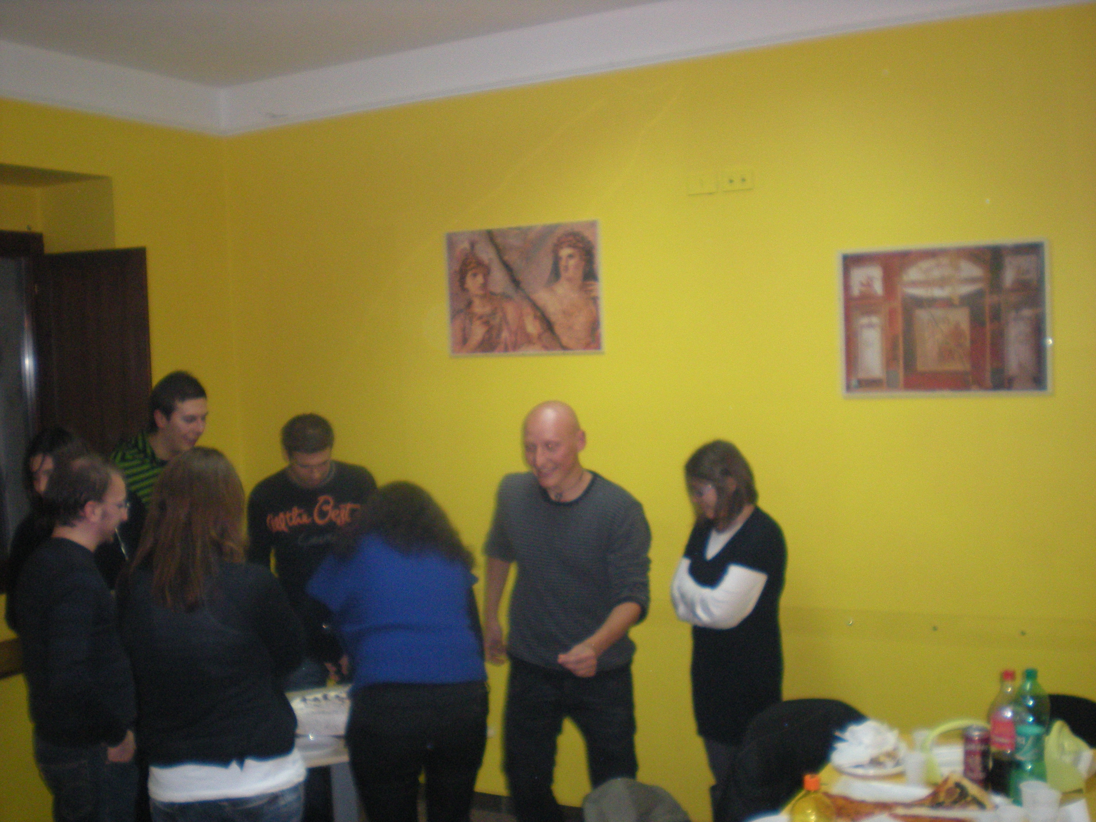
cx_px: 548
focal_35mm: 38
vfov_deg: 37.7
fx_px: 1203
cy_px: 411
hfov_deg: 49.0
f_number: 3.1
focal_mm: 6.3
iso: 289
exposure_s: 1/60
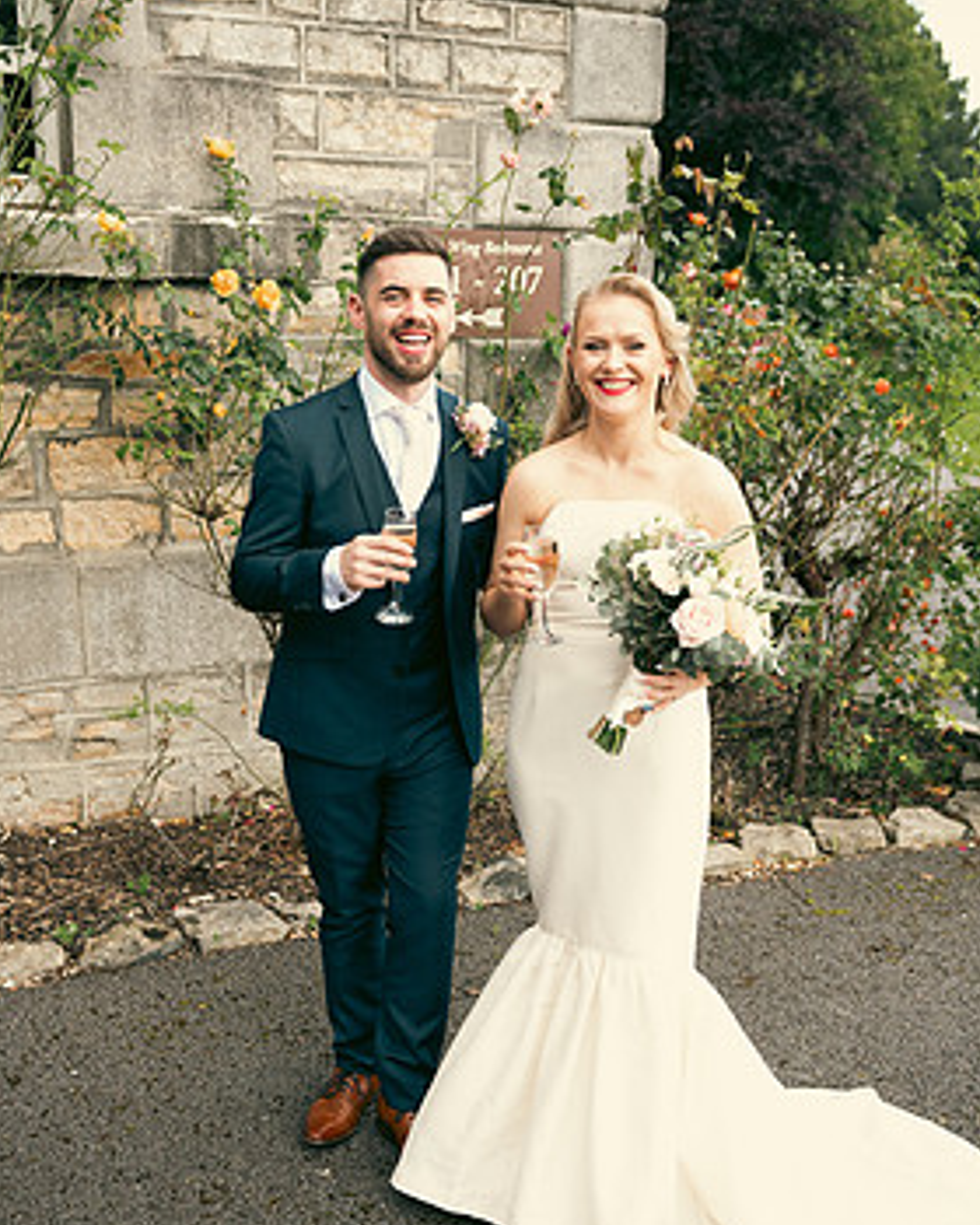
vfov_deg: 44.8
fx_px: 1486
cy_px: 634
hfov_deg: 36.5
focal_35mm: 41
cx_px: 486
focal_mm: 34
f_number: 3.5
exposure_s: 1/200
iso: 100
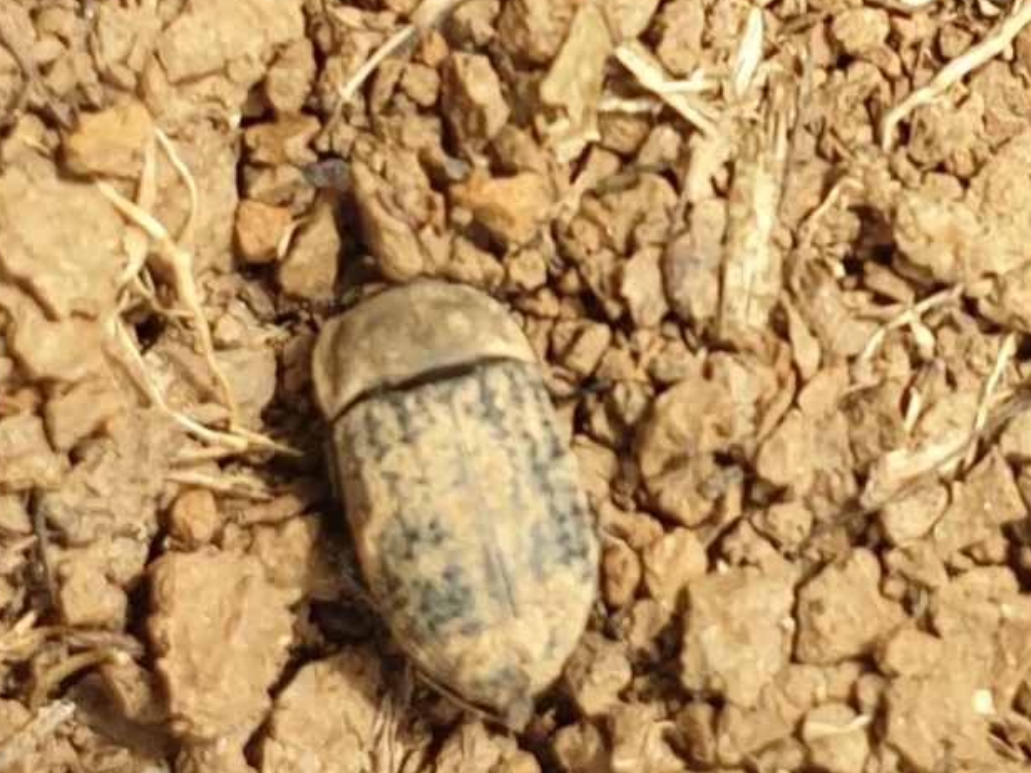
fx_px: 1072
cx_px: 480
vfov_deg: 39.4
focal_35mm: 36
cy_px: 484
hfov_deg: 51.3
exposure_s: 1/461
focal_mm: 4.3
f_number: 2.4
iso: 50
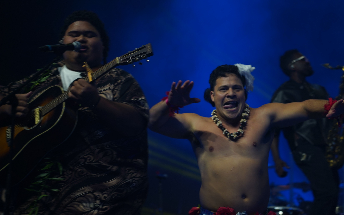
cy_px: 102
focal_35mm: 108
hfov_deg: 19.3
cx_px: 171
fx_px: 1013
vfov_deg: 12.1
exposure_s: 1/125
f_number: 4
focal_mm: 105
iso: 320
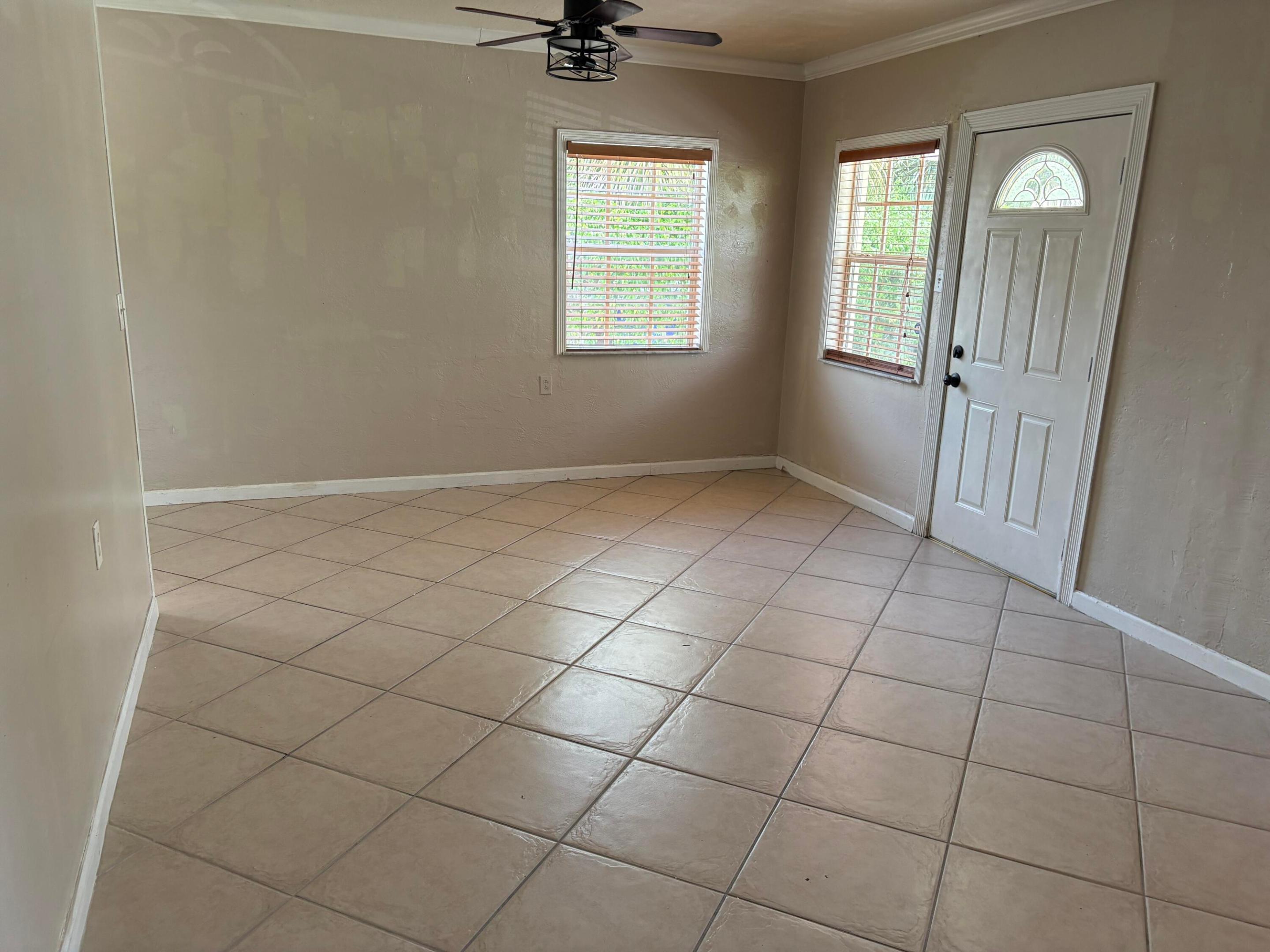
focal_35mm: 26
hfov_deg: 67.3
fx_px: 954
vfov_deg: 53.1
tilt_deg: -10.3
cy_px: 476
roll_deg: -1.0
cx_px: 635
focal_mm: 5.96
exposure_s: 1/121
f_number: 1.6
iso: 125
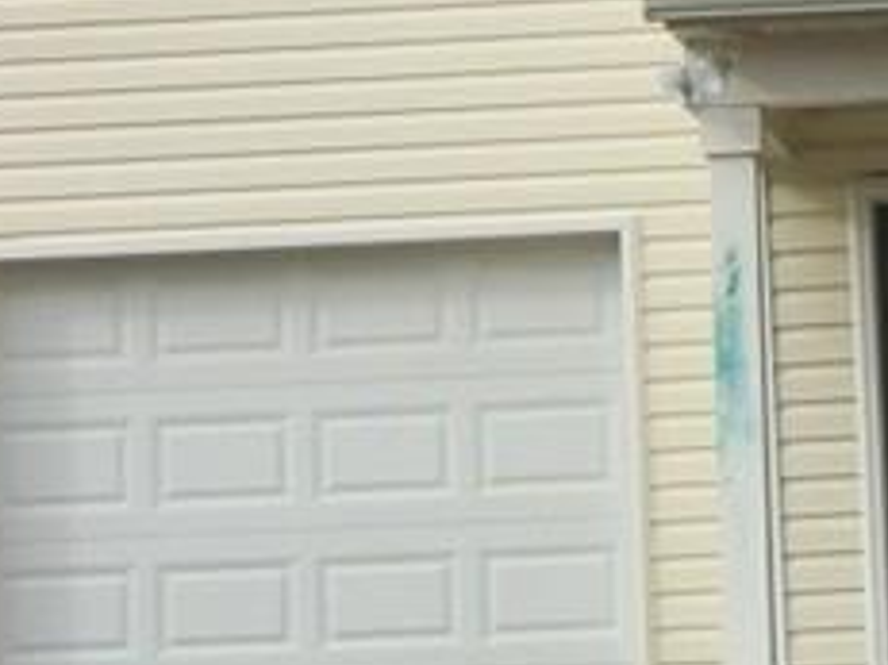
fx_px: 3641
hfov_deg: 13.5
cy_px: -46
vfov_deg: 10.3
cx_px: 1080
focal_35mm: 142
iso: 80
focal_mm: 5.7
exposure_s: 1/160
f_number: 8.8
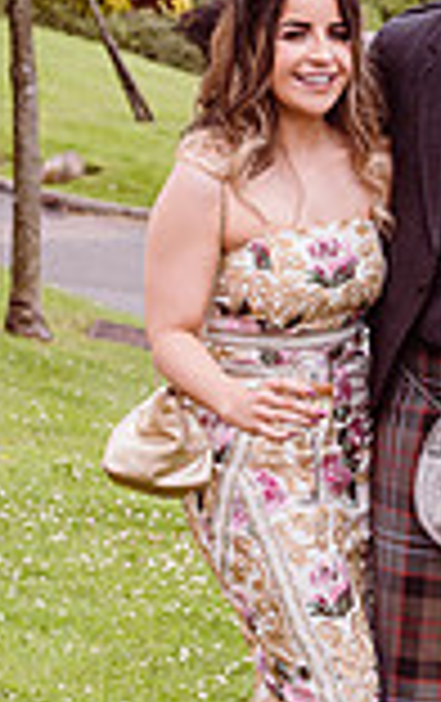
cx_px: 518
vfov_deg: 14.8
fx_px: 2701
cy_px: 184
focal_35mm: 141
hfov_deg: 9.2
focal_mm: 48
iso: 250
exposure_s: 1/1250
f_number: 4.5
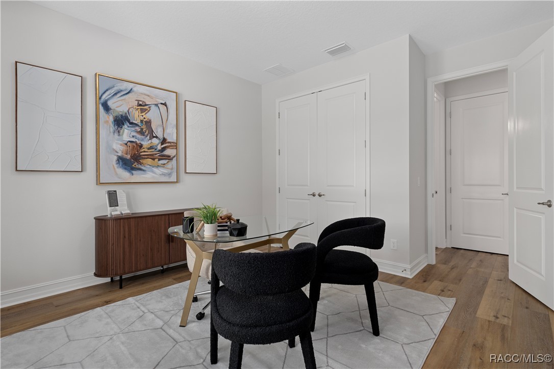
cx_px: 277
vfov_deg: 72.1
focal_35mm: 16
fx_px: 254
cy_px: 184
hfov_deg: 95.0
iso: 320
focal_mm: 11
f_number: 8
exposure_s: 1/15
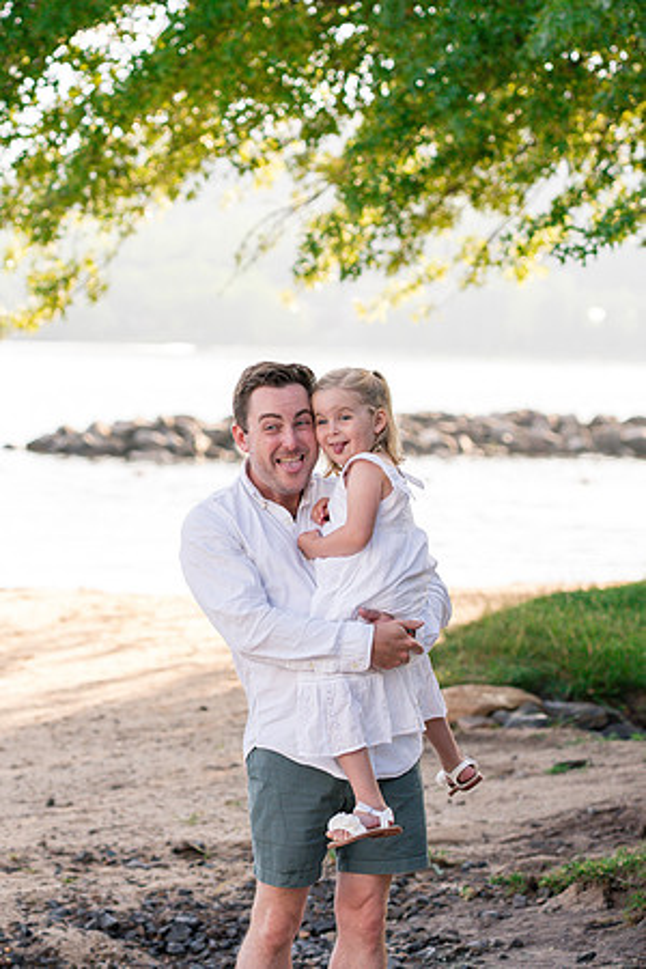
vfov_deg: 16.1
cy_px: 484
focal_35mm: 128
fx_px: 3432
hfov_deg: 10.7
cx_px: 208
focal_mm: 85
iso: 800
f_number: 3.5
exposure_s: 1/1600
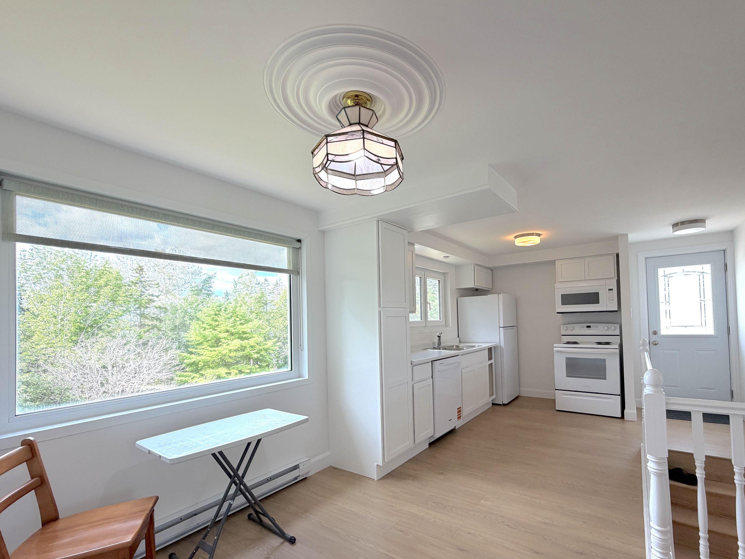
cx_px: 410
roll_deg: +1.8
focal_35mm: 16
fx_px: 344
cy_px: 312
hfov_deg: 94.2
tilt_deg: +1.2
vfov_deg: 77.8
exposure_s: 1/120
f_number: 2.2
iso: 80
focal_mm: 2.22
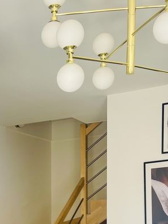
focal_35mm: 64
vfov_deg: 27.7
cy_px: 246
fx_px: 414
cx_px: -21
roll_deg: +1.0
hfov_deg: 21.6
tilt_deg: -4.6
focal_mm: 5.1
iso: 32
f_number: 1.6
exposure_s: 1/121
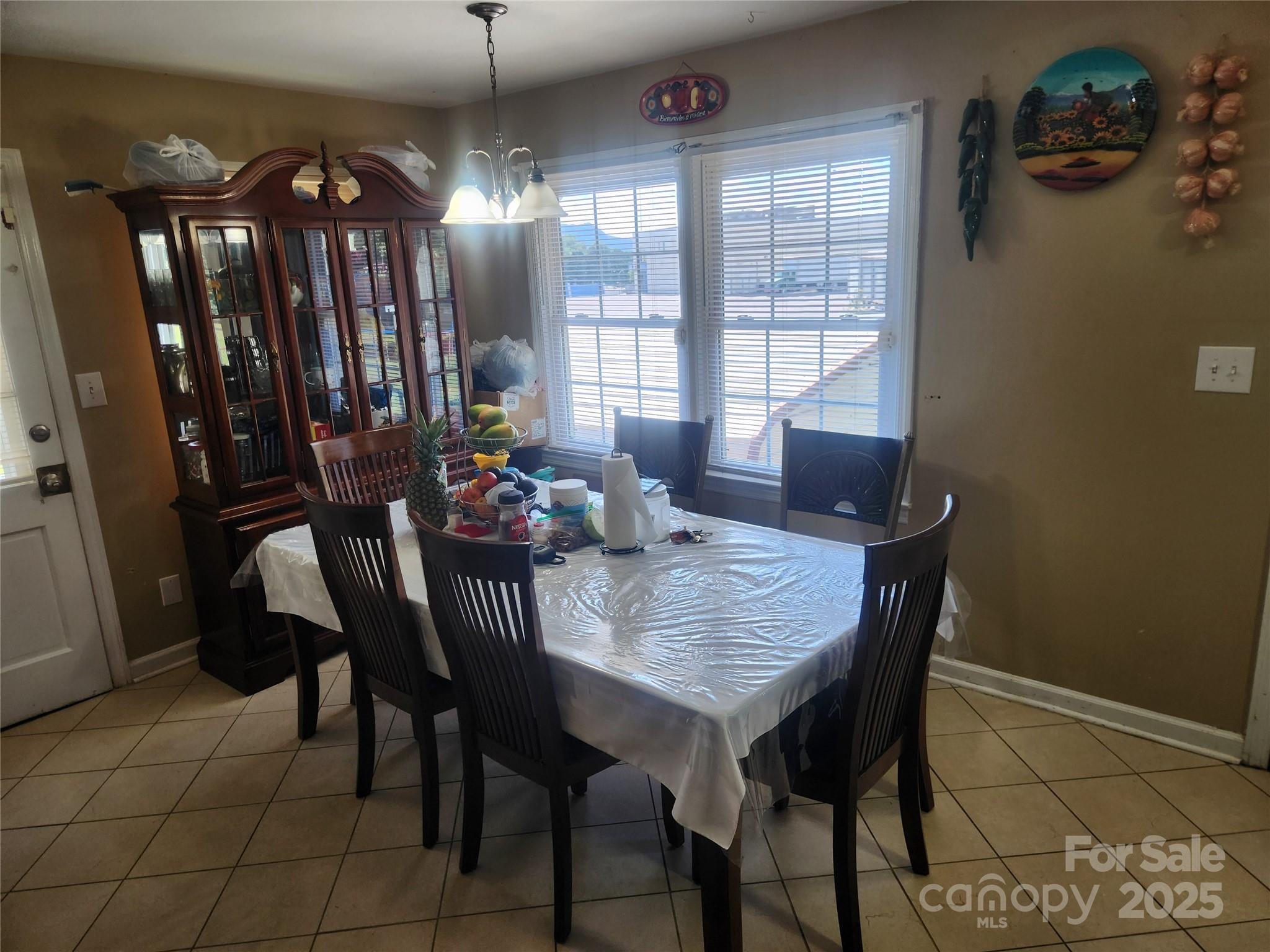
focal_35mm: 23
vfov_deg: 58.9
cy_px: 476
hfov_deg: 73.9
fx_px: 844
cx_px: 635
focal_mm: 5.4
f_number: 1.8
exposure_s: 1/120
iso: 64
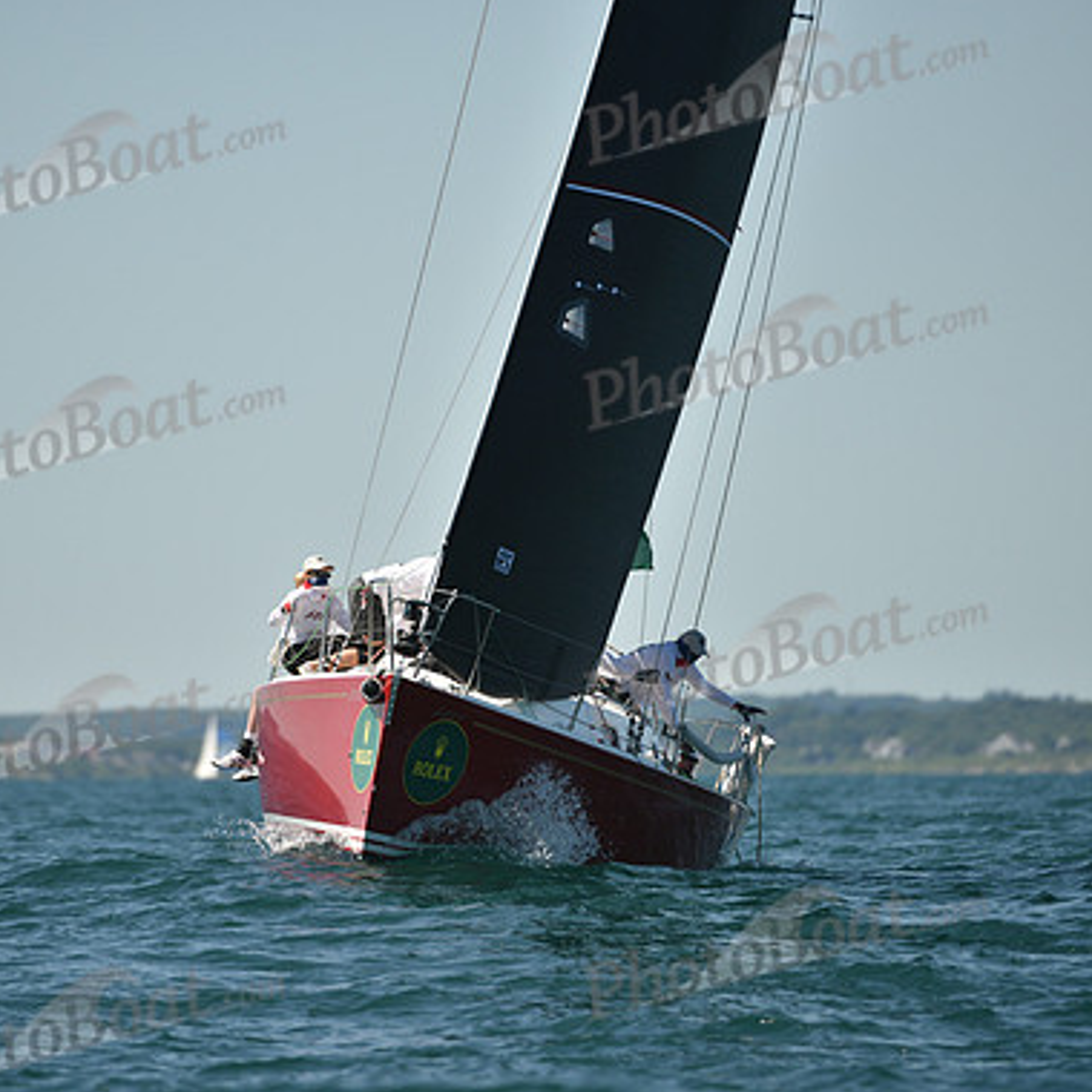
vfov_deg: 3.4
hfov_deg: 3.4
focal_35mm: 519
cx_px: 437
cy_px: 545
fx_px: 18523
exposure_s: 1/2500
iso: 250
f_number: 4.5
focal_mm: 400
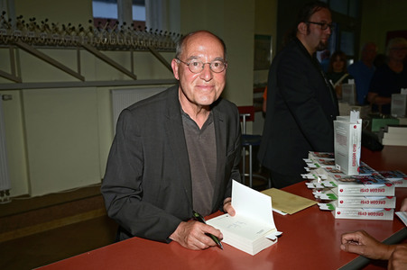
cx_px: 204
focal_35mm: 30
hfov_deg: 61.1
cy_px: 135
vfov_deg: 42.9
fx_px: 345
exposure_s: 1/200
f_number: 4.5
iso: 800
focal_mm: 30.5
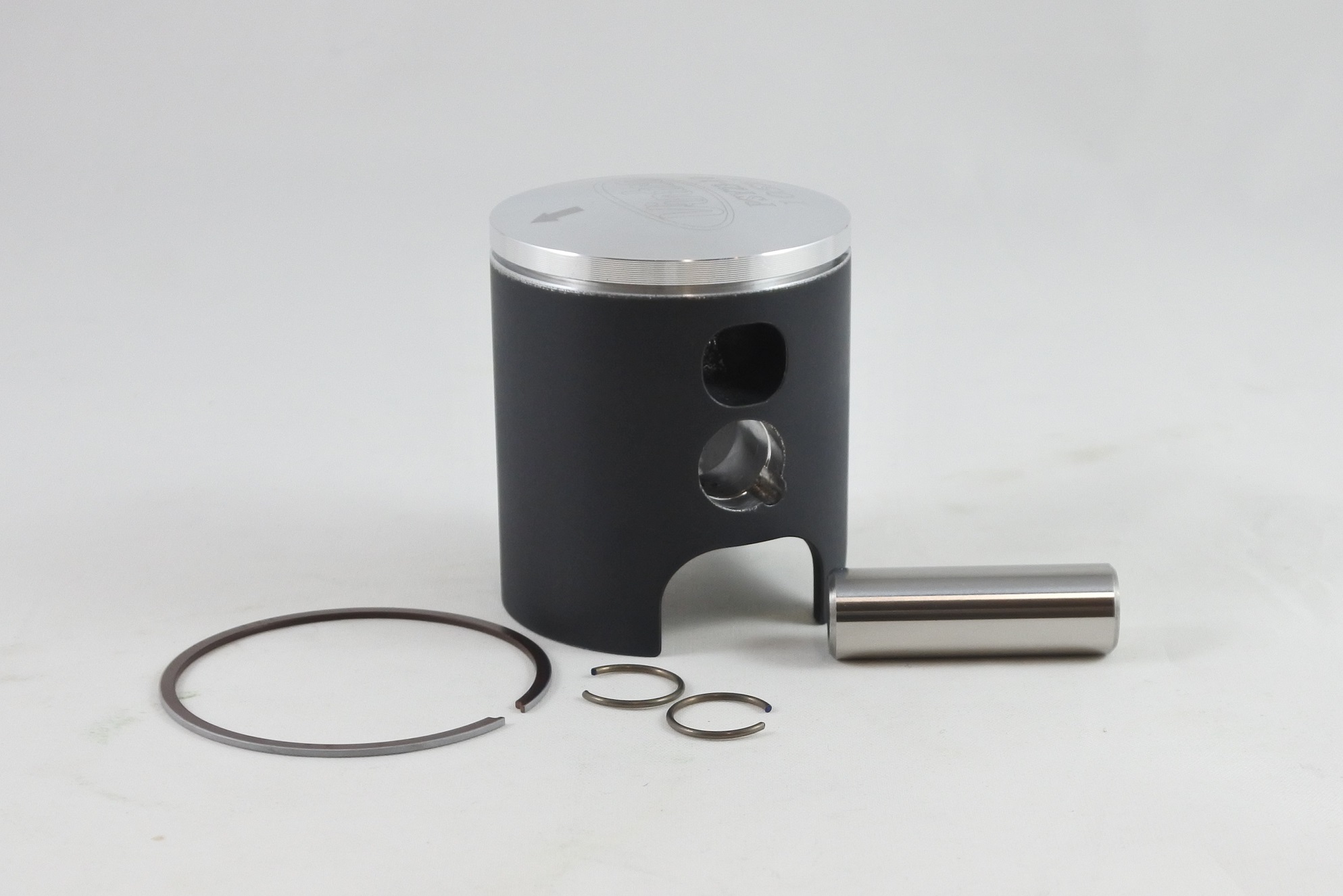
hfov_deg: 42.7
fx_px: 1716
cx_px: 672
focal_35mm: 46
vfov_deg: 29.2
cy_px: 448
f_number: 4.5
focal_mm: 17.2
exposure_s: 1/125
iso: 450
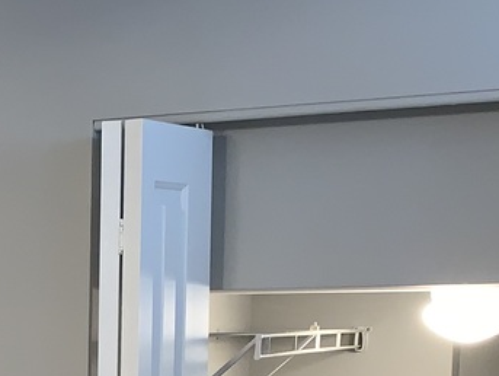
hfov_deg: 16.1
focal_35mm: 109
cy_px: 529
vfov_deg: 13.0
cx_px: -310
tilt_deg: -7.0
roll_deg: +0.4
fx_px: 1573
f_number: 1.8
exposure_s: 1/15
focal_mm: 4.25
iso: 50
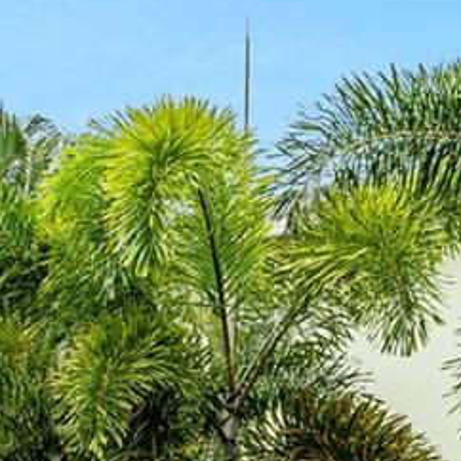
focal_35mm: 90
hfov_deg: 16.3
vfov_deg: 17.8
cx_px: -366
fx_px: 1356
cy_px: 636
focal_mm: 16
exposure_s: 1/100
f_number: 9
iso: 100
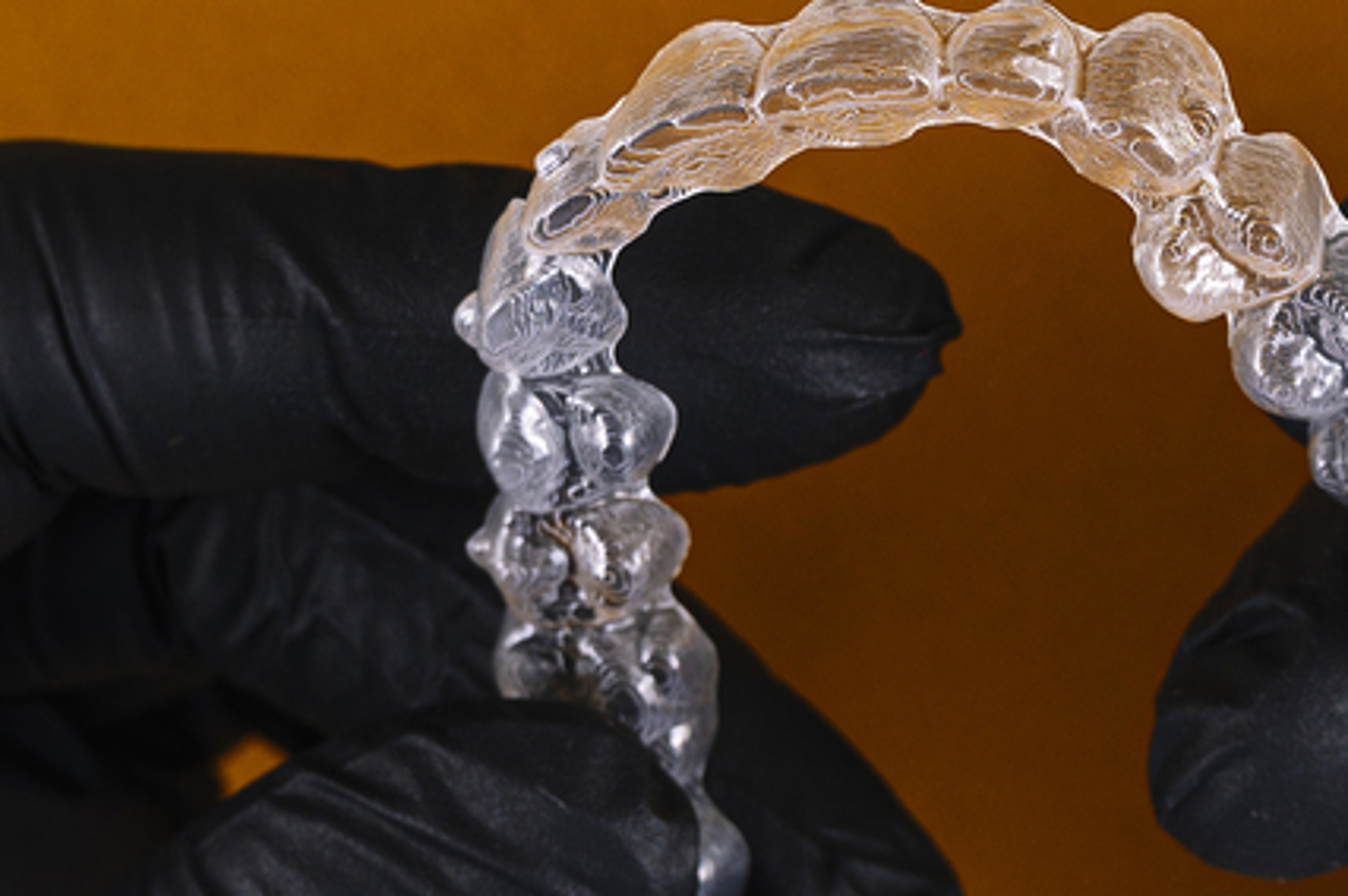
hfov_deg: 15.6
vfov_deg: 10.4
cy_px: 554
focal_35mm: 131
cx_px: 1029
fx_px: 4901
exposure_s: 1/160
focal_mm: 43
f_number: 7.1
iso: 100
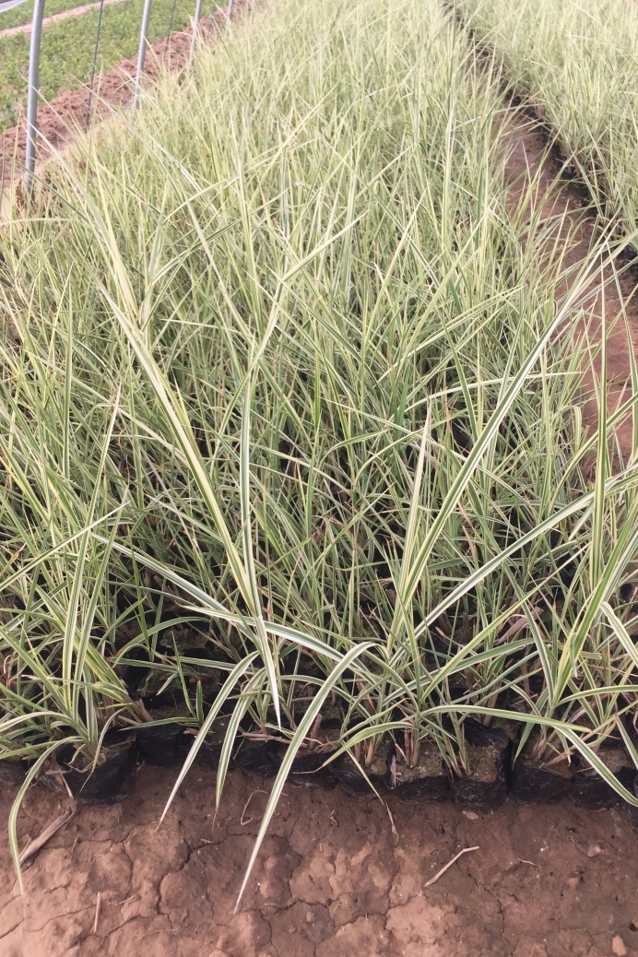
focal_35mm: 31
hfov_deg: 42.3
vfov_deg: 60.3
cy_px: 481
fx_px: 824
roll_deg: +4.3
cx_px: 350
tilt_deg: -33.1
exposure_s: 1/302
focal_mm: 4.15
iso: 32
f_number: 2.2
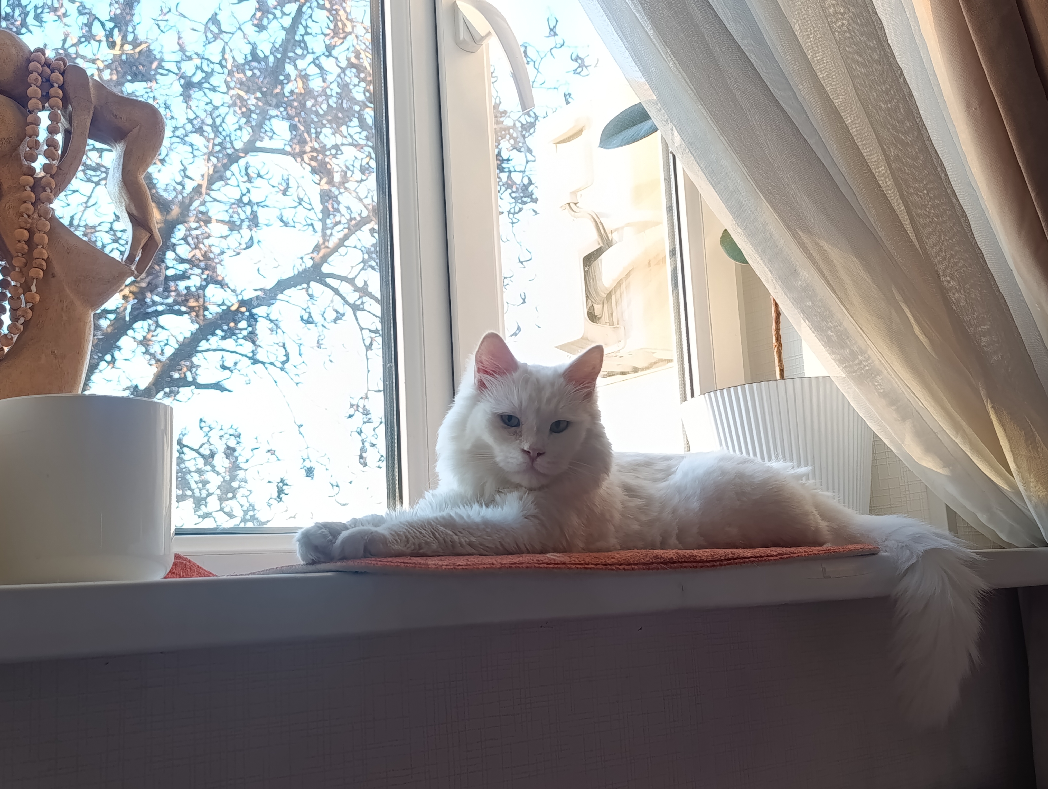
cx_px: 524
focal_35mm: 35
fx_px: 1061
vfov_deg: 40.8
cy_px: 394
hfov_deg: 52.6
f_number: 1.6
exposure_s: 1/100
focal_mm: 6.14
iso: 500
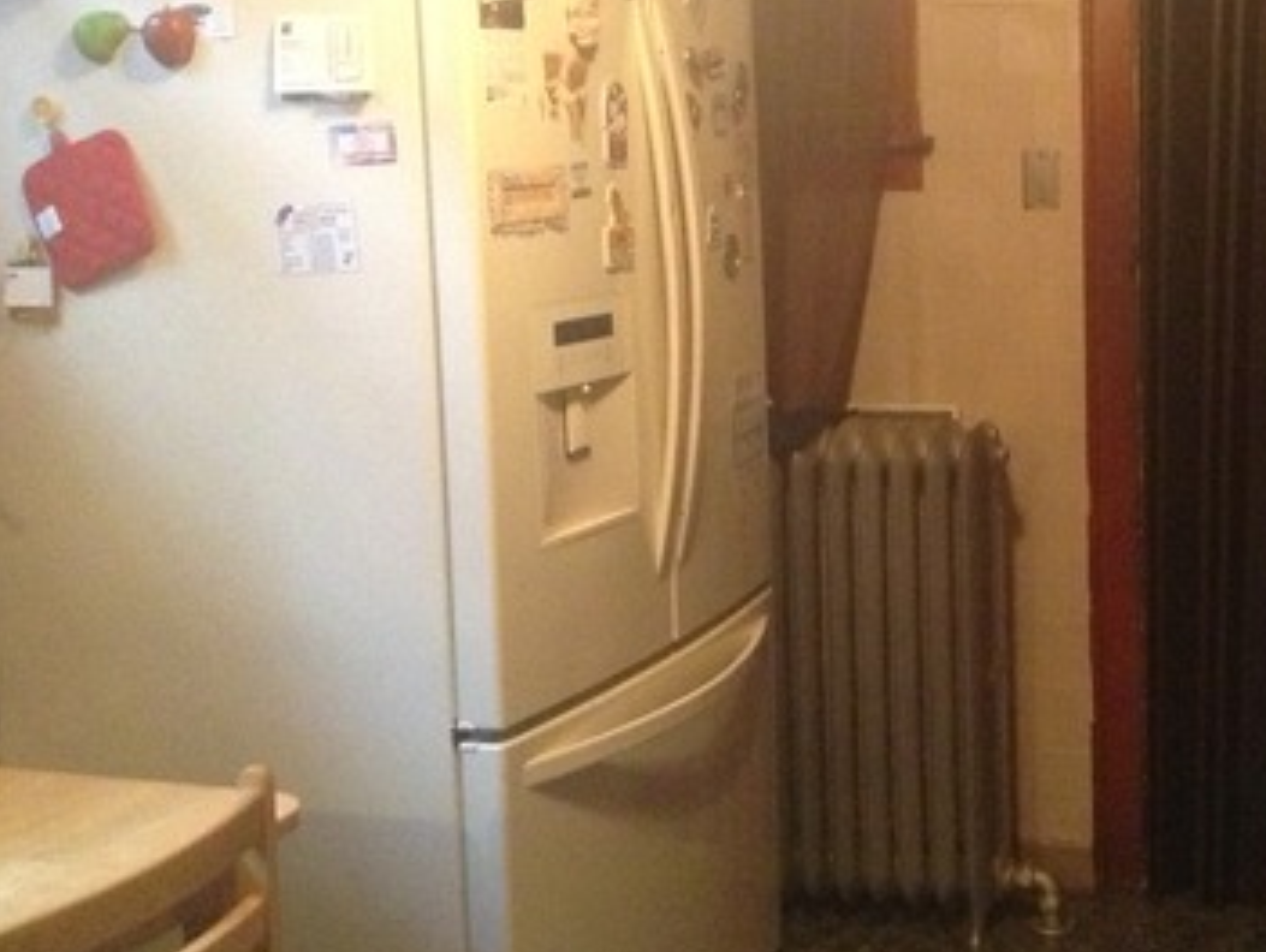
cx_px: 1032
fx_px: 2197
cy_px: 397
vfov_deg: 24.4
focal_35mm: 60
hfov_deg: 31.2
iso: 500
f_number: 2.4
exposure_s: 1/17
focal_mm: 3.3
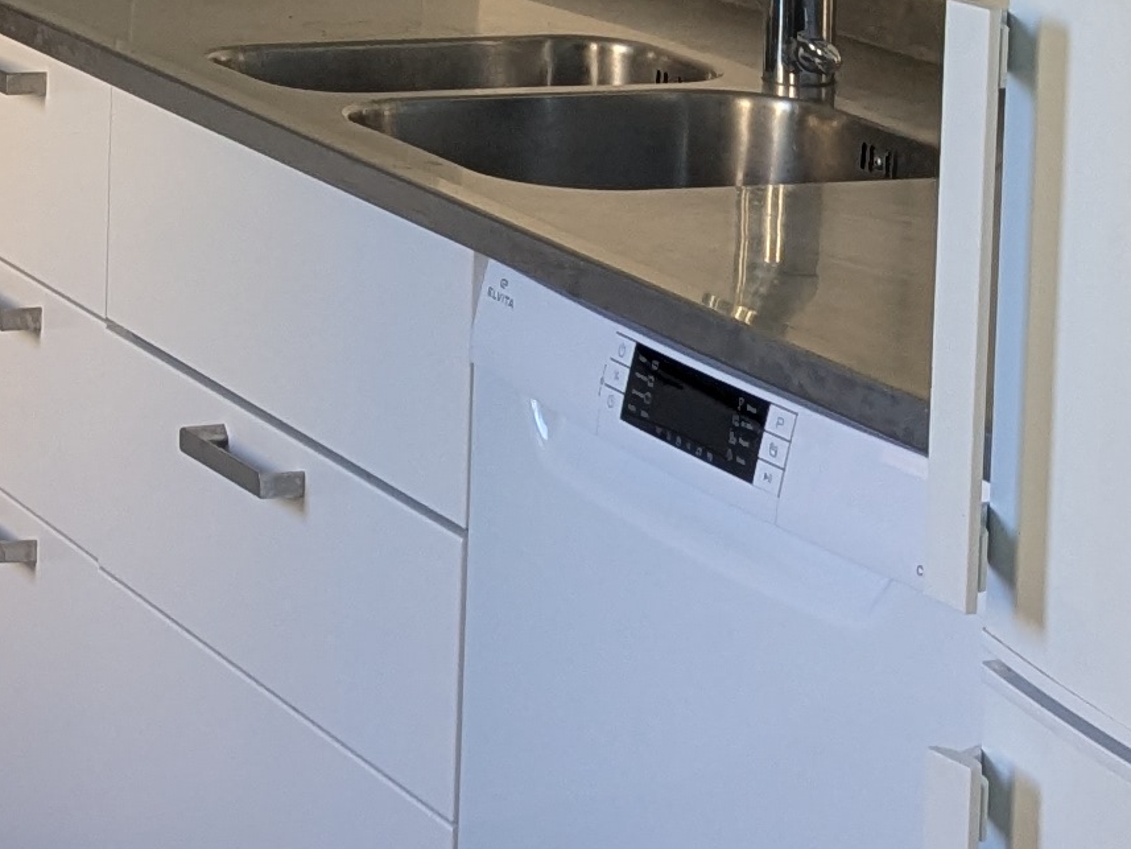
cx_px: -395
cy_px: -193
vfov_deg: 11.4
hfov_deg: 14.8
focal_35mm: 127
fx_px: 4150
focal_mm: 4.38
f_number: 1.73
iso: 58
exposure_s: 1/99.9
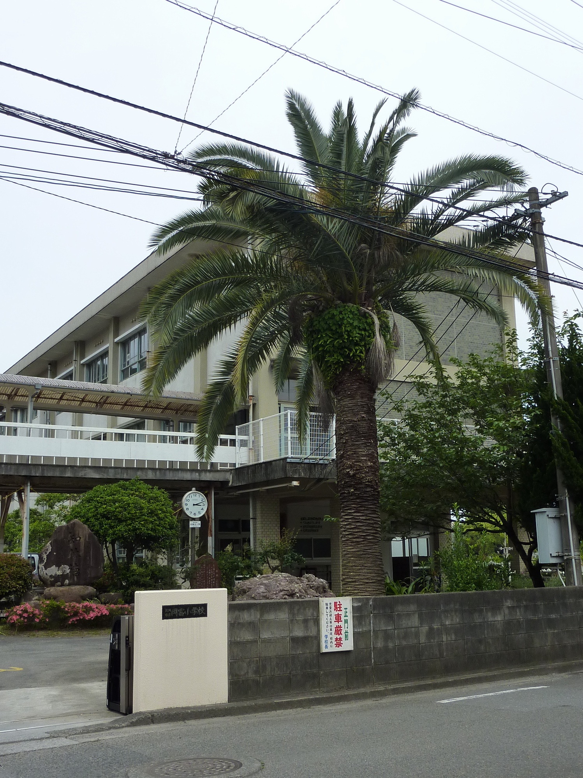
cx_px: 292
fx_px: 853
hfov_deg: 37.7
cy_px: 389
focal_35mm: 38
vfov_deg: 49.0
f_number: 4
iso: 125
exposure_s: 1/500
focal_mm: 5.3
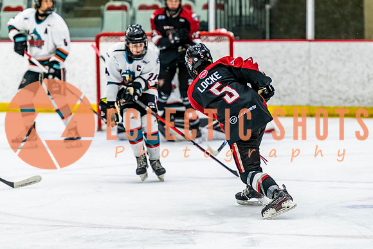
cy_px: 105
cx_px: 239
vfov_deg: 5.9
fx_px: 2413
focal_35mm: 233
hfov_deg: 8.8
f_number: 2.8
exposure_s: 1/640
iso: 3200
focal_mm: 165
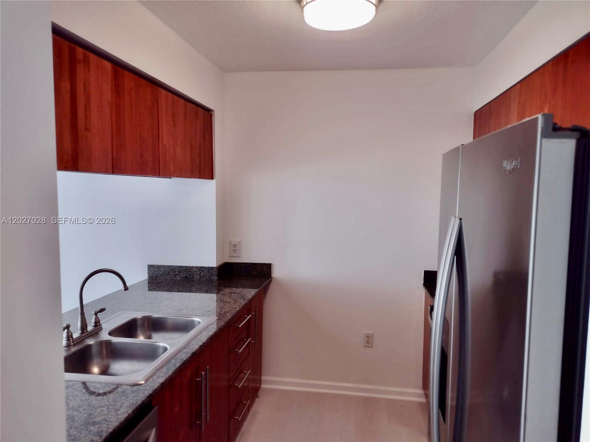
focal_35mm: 27
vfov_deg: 51.4
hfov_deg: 65.3
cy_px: 221
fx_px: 460
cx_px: 295
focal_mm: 4.71
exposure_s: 1/120
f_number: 1.7
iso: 116
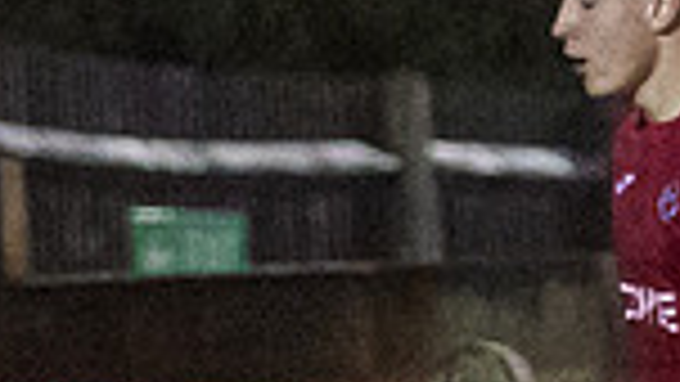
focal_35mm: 1848
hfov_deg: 1.2
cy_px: 625
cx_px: 553
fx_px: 33327
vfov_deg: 0.7
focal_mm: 167
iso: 6400
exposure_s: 1/1250
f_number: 2.8
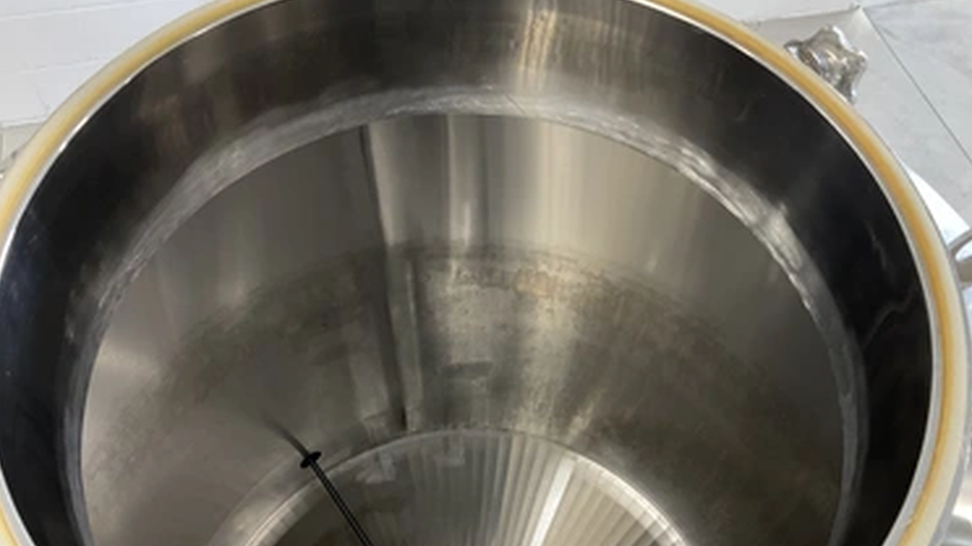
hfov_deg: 58.0
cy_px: 340
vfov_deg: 34.5
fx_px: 876
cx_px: 507
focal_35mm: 34
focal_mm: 3
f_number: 1.8
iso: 125
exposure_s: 1/60
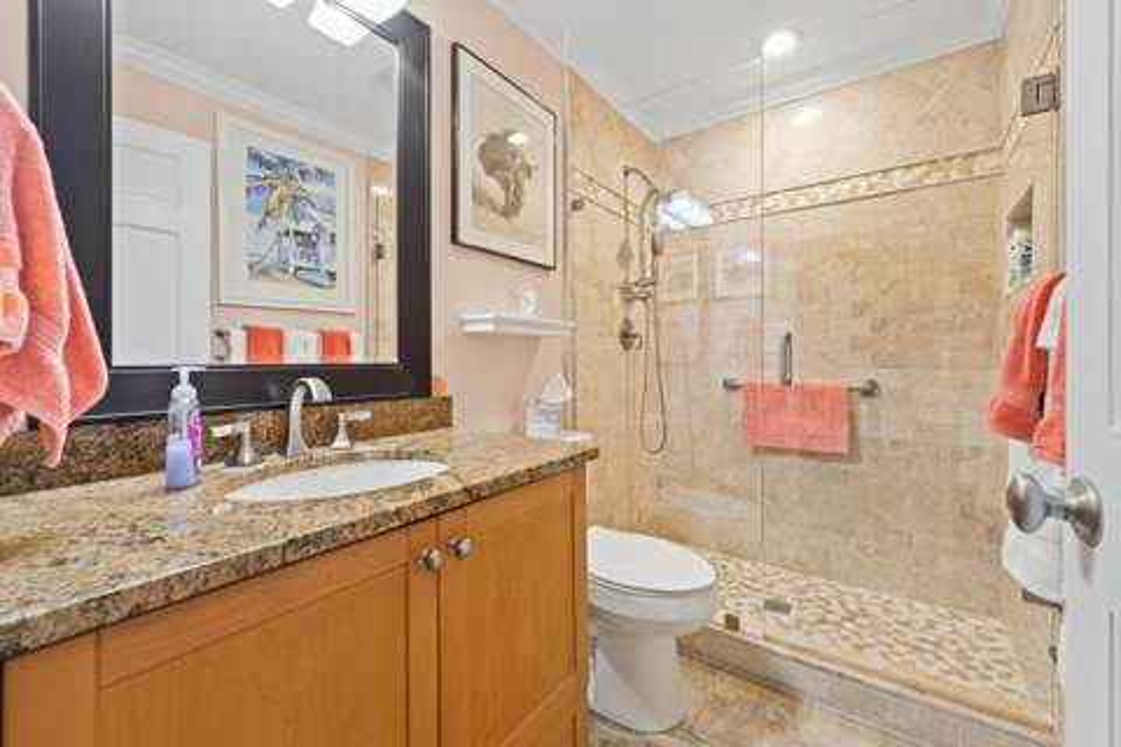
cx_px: 560
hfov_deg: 104.3
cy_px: 374
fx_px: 436
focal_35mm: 14
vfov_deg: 81.2
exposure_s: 1/1.25
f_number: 9
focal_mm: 14
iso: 250
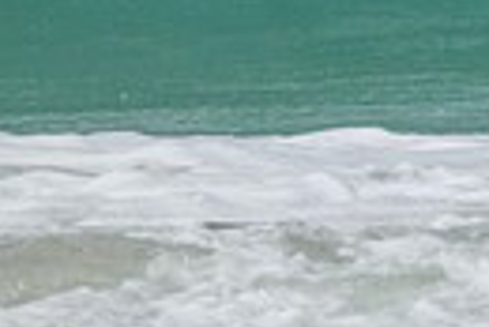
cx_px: 1053
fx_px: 48641
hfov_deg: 0.6
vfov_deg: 0.4
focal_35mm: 3577
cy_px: -370
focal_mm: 800
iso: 1400
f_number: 11
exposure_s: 1/2000
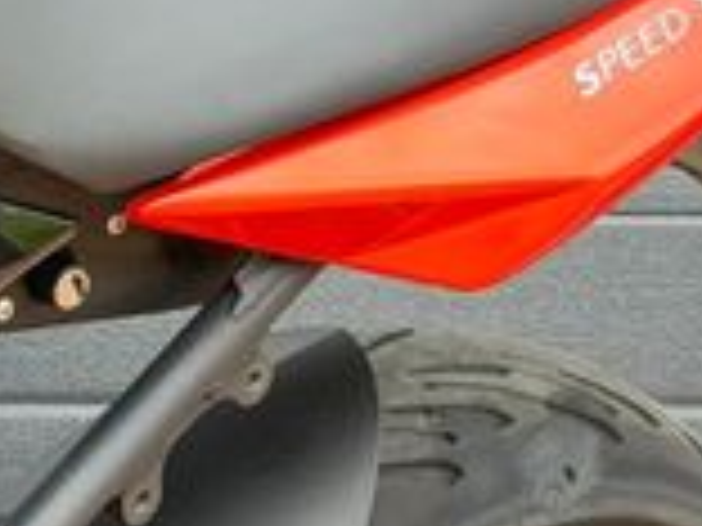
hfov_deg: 9.6
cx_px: -486
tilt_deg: -9.0
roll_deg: -1.4
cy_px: 814
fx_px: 3995
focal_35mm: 197
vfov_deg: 7.4
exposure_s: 1/182
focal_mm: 6.76
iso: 64
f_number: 1.78
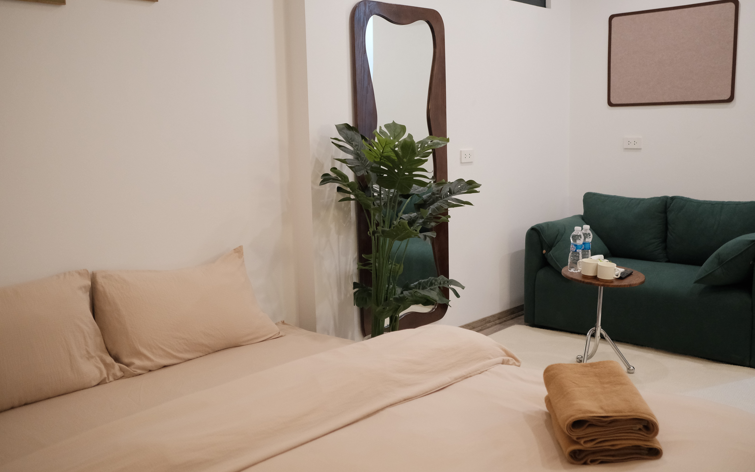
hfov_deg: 54.0
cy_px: 223
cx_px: 380
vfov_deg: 35.3
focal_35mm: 36
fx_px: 741
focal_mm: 23
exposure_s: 1/180
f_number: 2
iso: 2000
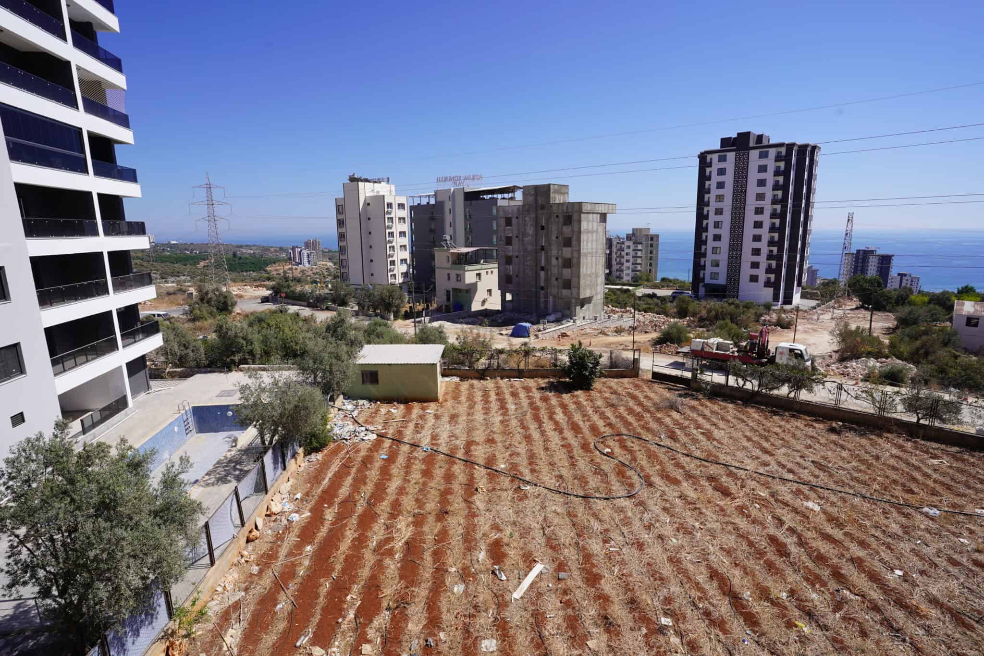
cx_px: 492
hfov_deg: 93.3
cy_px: 328
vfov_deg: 70.4
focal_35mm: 17
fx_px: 465
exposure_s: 1/200
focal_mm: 17
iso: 100
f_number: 10
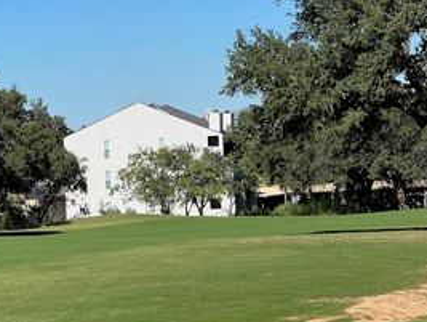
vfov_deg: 10.3
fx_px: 1779
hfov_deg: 13.6
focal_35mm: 144
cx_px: 326
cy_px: 147
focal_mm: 9
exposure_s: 1/821
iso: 32
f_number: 2.8
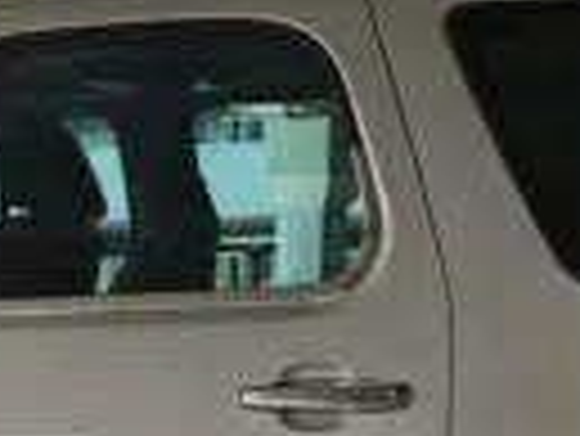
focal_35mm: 114
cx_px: 72
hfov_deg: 17.0
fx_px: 1912
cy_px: 661
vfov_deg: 12.4
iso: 40
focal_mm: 6.3
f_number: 1.7
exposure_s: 1/180
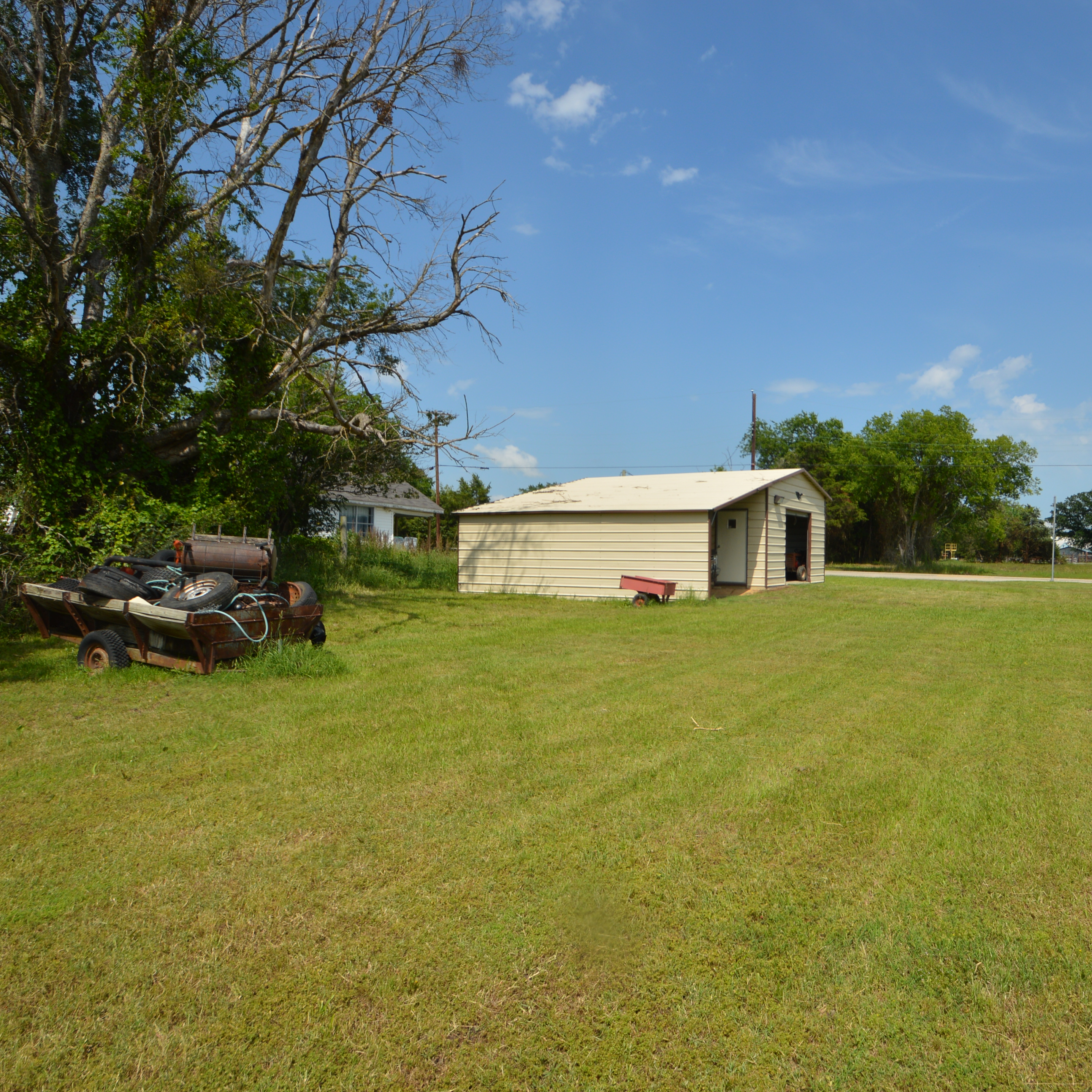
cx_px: 701
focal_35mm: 20
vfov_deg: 74.8
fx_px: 714
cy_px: 536
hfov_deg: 73.2
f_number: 9
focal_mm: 10
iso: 100
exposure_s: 1/400
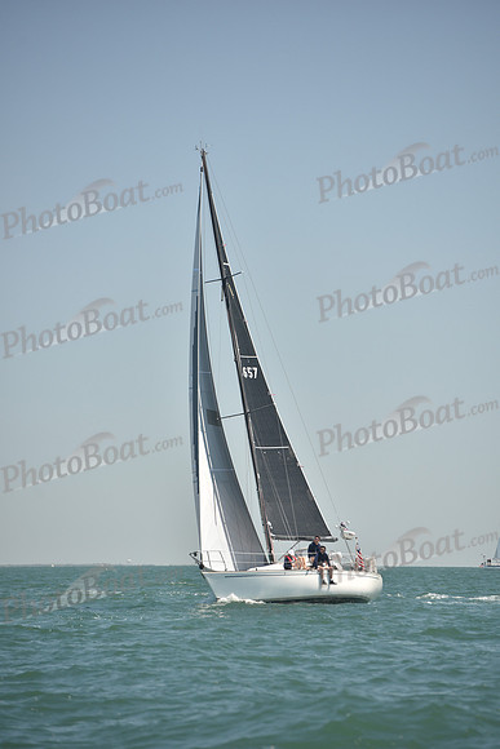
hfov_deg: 6.9
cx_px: 250
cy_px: 374
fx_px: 4164
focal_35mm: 200
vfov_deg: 10.3
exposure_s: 1/800
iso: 250
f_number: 4.5
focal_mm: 200
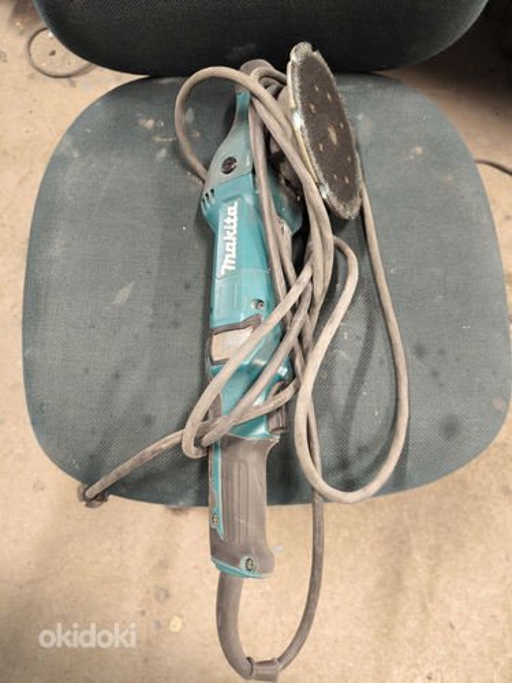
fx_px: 473
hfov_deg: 56.8
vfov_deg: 71.6
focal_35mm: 24
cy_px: 342
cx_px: 256
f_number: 1.9
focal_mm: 6.92
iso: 640
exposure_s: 1/25
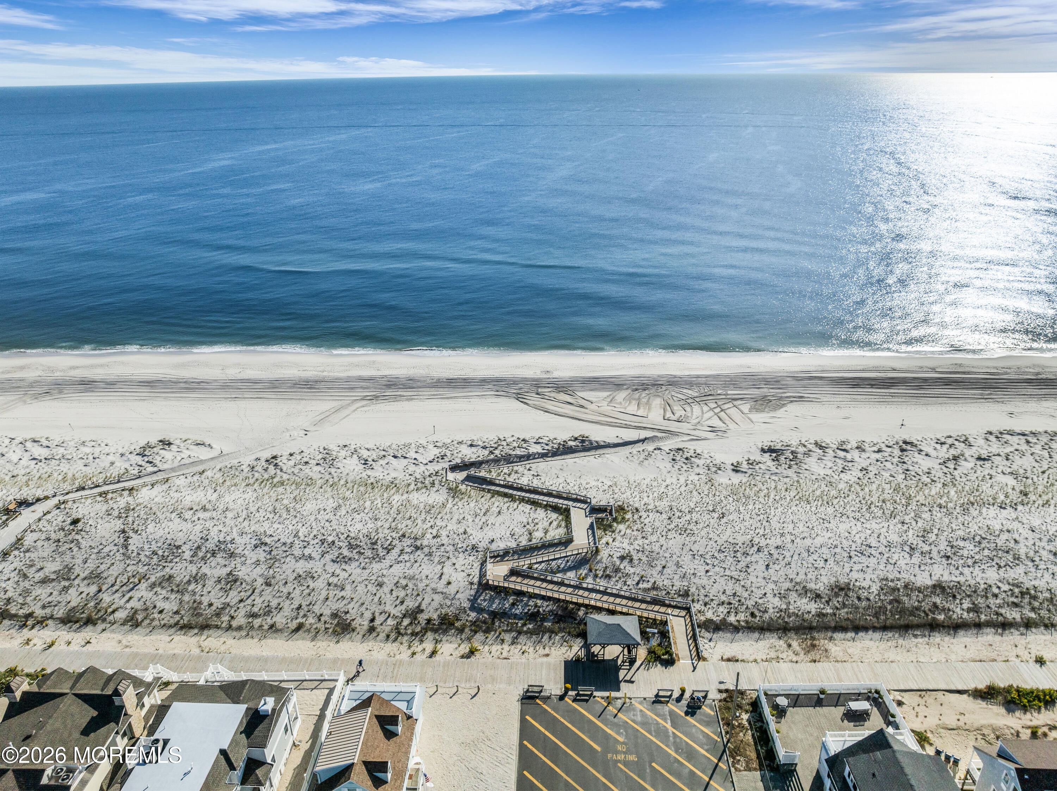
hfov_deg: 71.6
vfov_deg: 56.8
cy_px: 396
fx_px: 732
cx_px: 528
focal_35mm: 24
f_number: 2.8
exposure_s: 1/1600
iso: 340
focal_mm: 12.29
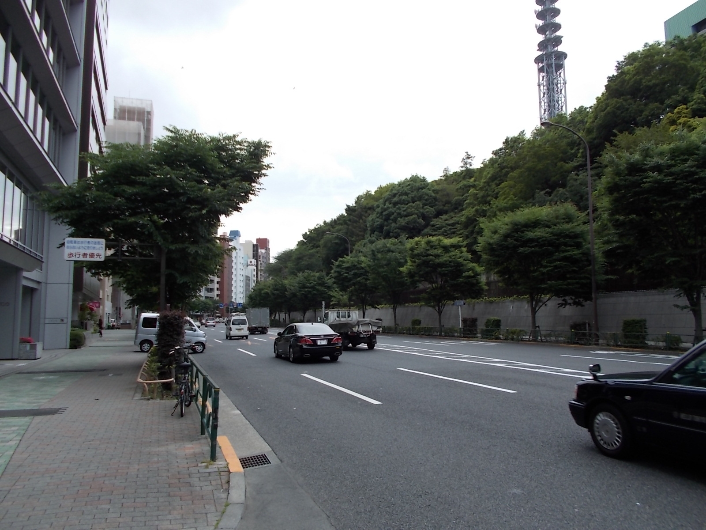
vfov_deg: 53.1
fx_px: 530
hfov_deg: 67.3
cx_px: 353
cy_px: 265
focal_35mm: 26
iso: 80
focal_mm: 4.6
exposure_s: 1/320
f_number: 3.2
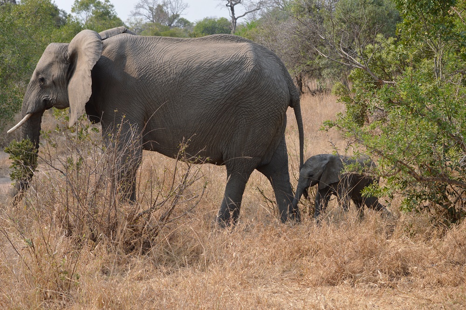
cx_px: 233
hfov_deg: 20.9
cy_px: 155
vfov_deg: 14.0
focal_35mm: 98
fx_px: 1260
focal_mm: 65
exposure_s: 1/200
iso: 100
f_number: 6.3
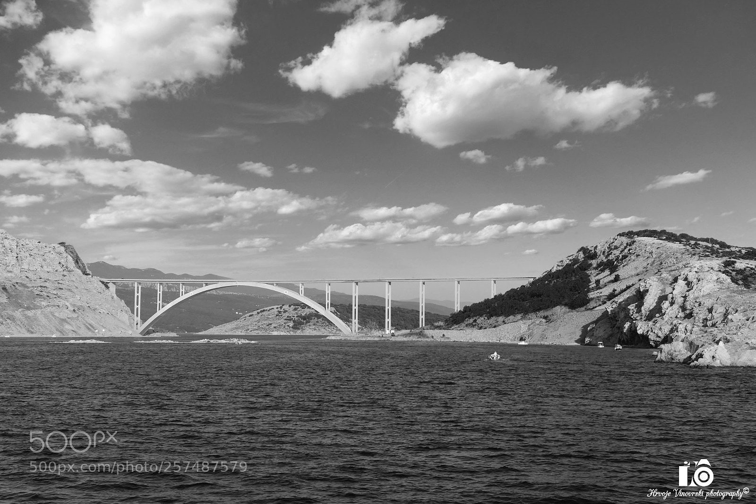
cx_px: 378
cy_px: 252
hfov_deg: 38.9
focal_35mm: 51
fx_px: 1071
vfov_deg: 26.5
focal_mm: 18.8
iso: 125
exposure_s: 1/2000
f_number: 4
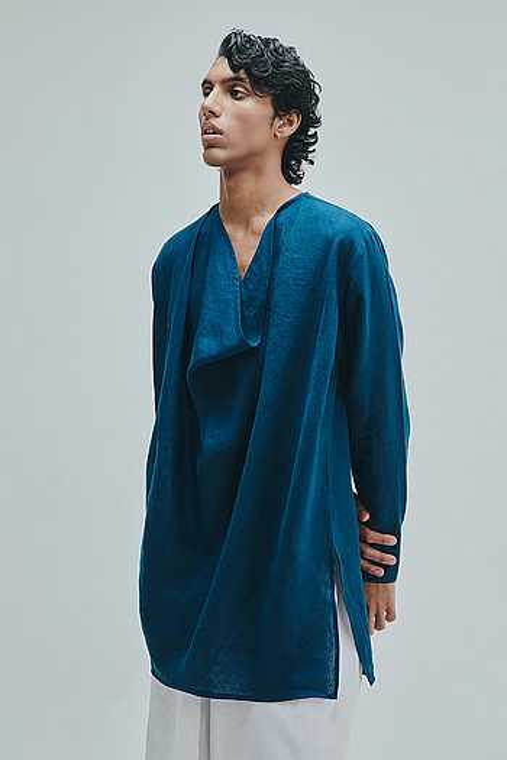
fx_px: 1098
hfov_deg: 26.0
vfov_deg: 38.2
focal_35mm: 52
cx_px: 254
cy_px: 380
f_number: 8
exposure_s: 1/160
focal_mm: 52
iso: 400
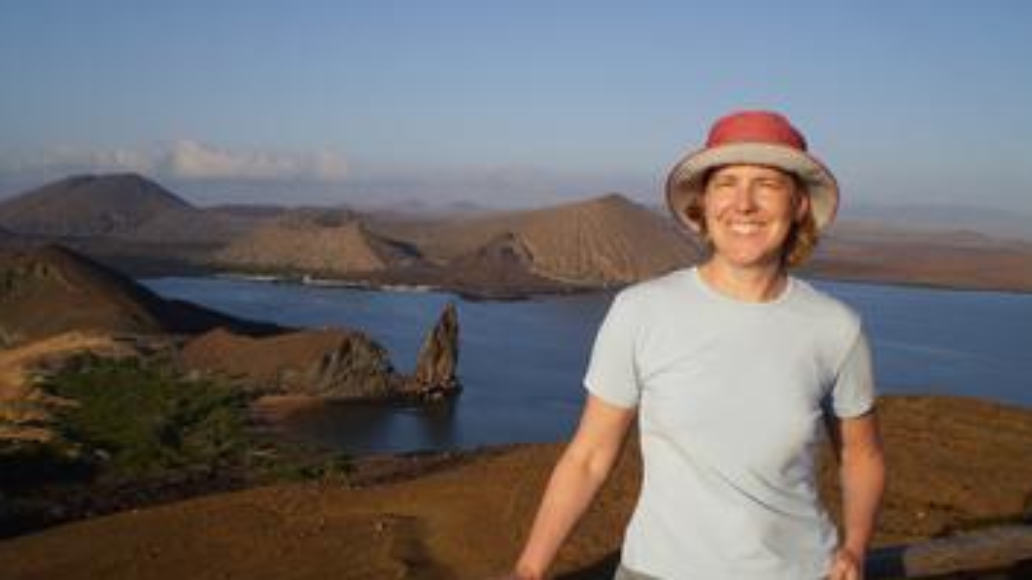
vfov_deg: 29.5
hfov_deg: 50.5
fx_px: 1094
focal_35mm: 40
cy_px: 372
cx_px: 523
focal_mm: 6.3
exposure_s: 1/1000
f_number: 4.6
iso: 64
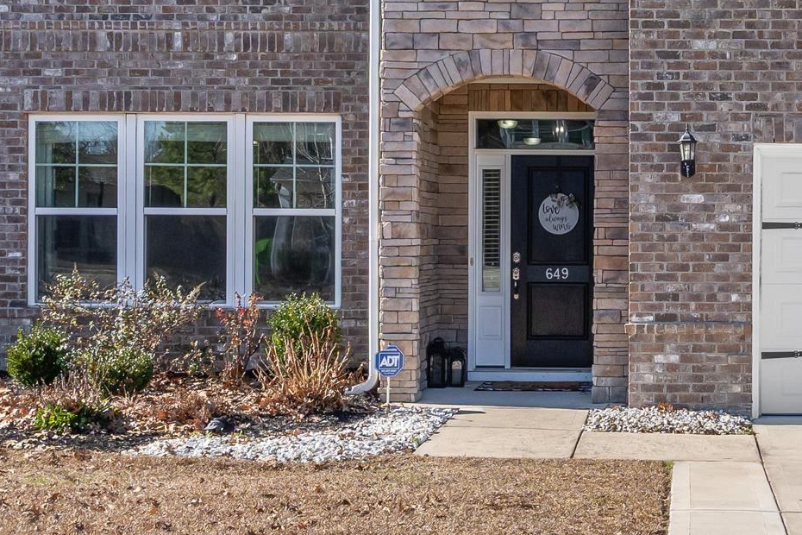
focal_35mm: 44
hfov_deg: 40.2
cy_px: -16
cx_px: 750
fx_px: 988
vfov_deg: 28.2
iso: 200
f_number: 6.3
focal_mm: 11
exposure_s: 1/400
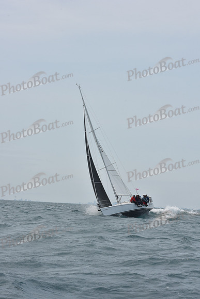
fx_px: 583
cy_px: 150
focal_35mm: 70
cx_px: 100
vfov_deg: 28.8
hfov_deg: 19.5
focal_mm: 70
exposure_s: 1/800
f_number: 13
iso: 250
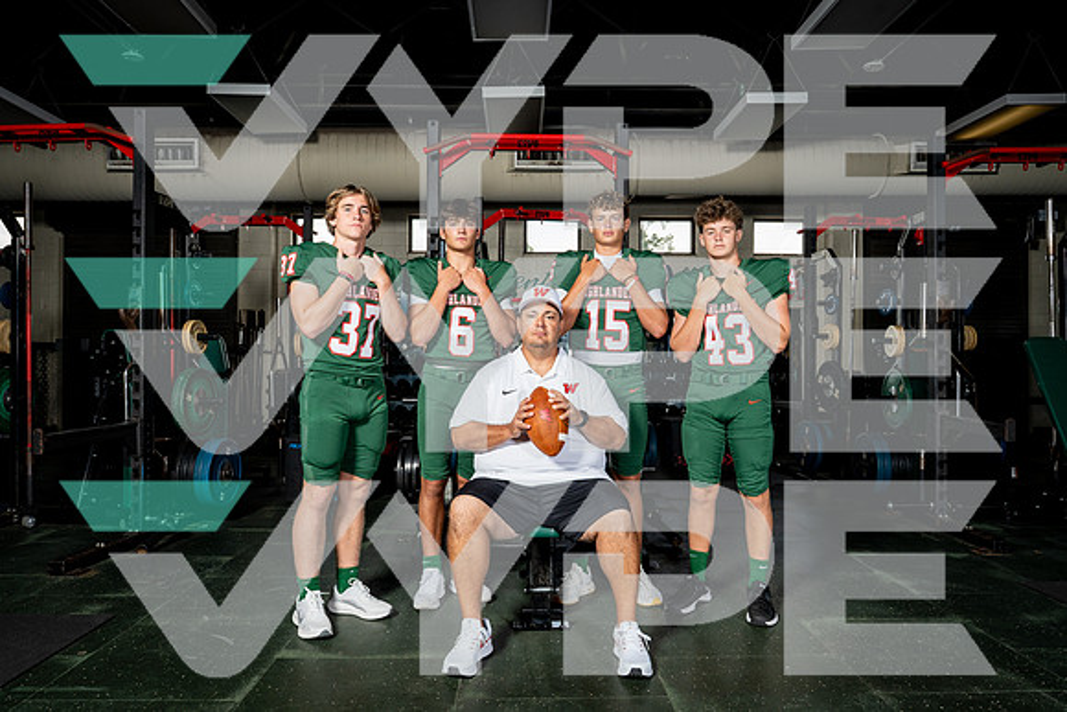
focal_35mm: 25
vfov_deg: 51.3
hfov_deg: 71.5
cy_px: 356
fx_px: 741
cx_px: 534
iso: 640
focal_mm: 25
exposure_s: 1/250
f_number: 8
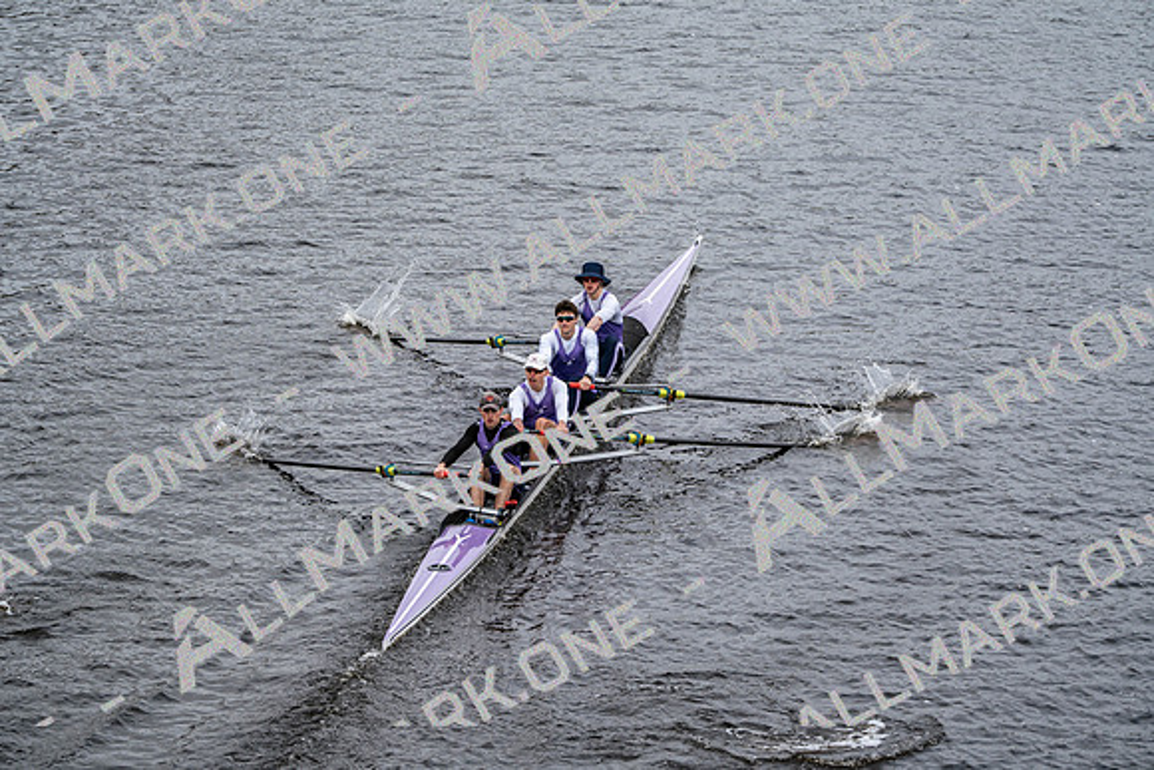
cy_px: 385
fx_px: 6412
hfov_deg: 10.3
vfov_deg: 6.9
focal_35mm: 200
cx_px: 577
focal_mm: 200
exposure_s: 1/2000
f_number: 2.8
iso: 250
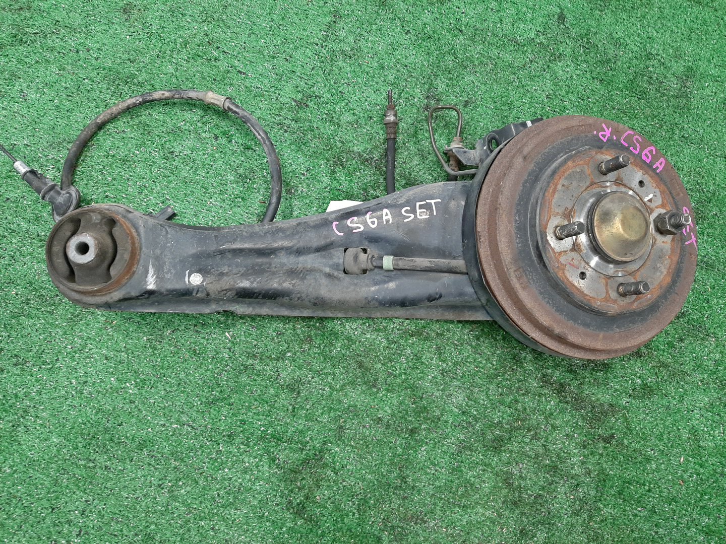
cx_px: 363
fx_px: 545
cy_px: 272
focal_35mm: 26
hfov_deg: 67.3
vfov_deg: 53.1
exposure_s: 1/33
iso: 170
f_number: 1.7
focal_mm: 3.93
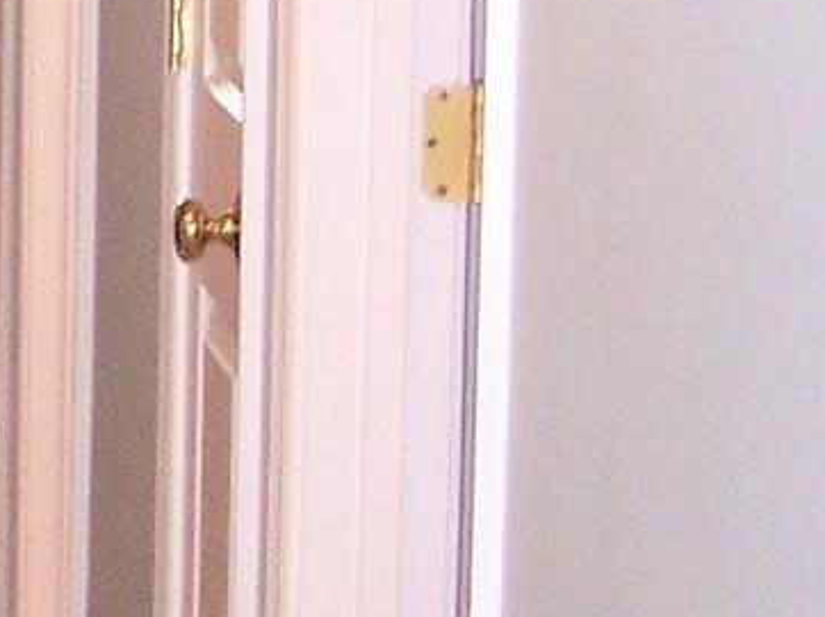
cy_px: -143
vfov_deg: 6.8
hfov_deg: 9.0
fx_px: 5121
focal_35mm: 215
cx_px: -375
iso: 140
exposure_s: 1/60
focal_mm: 6.3
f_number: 2.8
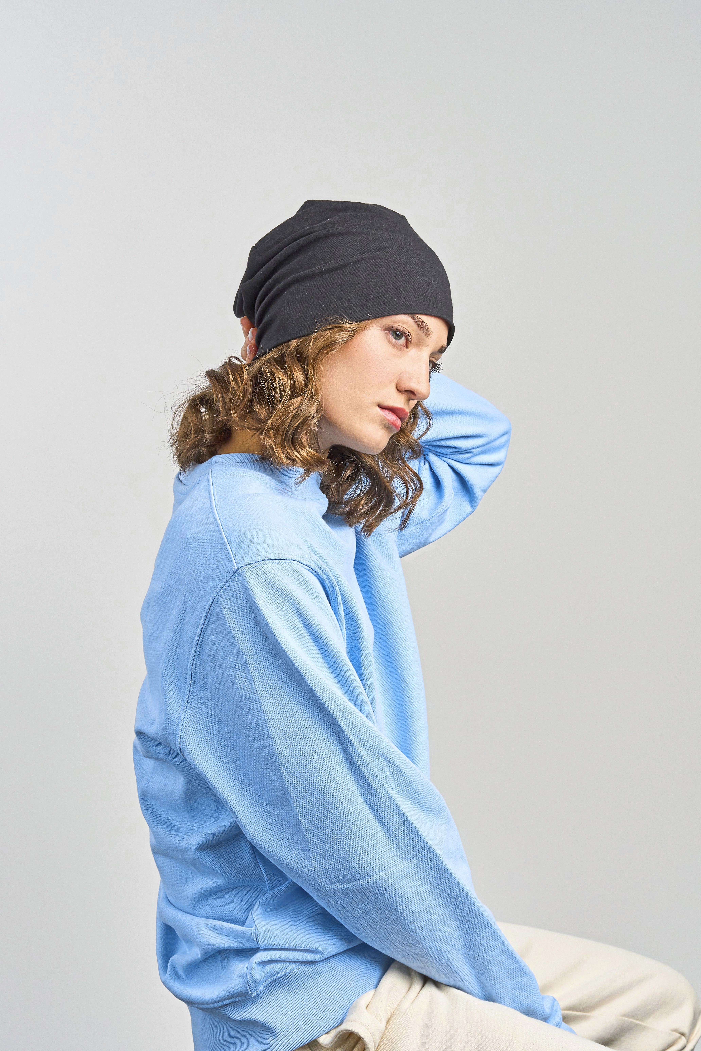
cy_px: 526
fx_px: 2190
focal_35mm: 75
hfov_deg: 18.2
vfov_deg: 27.0
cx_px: 350
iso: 320
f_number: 9
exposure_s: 1/160
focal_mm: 50
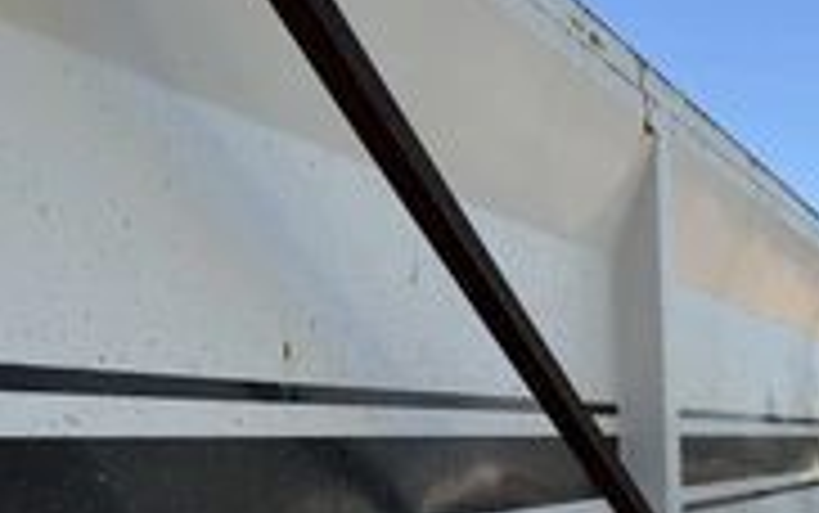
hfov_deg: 35.7
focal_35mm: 56
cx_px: 243
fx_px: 1251
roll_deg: +1.6
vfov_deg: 23.0
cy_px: 369
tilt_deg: +5.8
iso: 80
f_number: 1.78
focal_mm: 6.76
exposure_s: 1/2611
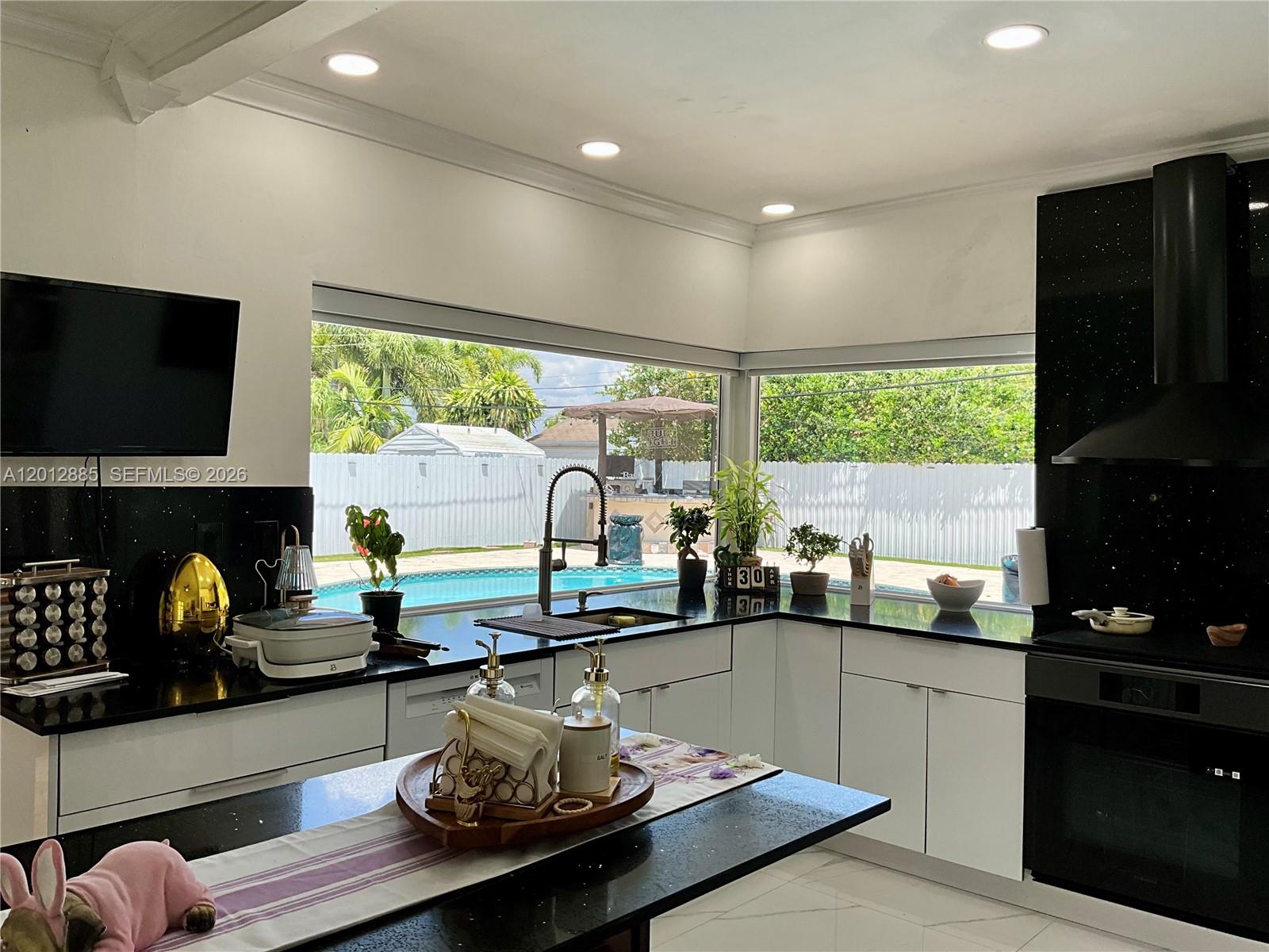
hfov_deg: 61.7
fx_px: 1063
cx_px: 634
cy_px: 476
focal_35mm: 29
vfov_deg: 48.2
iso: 25
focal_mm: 3
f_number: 1.8
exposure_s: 1/239
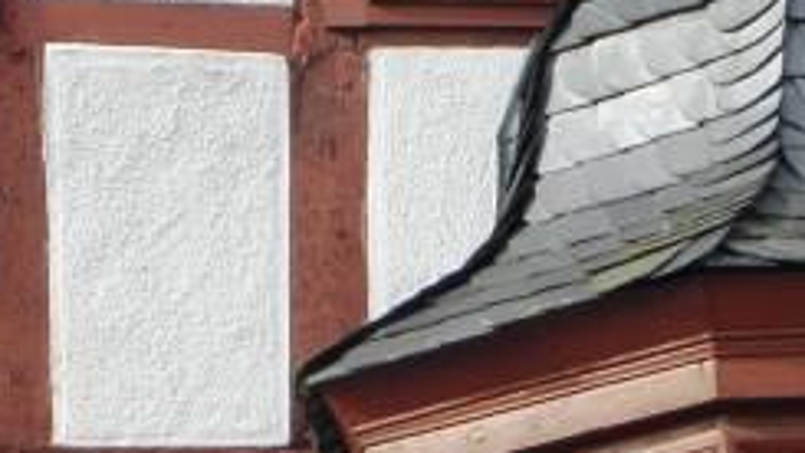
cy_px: 870
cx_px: 467
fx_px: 9438
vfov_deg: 2.7
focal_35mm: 442
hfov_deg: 4.9
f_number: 4.5
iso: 64
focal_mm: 17.34
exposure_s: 1/200
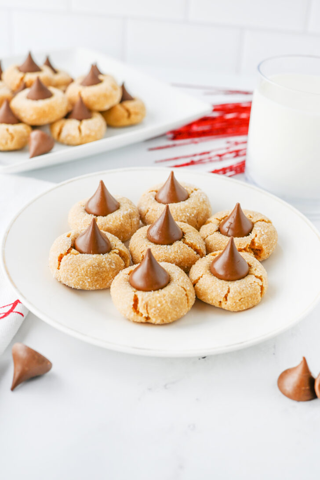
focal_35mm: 50
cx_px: 160
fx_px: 667
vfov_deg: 39.6
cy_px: 240
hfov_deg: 27.0
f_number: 5.6
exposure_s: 1/100
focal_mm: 50
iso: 250
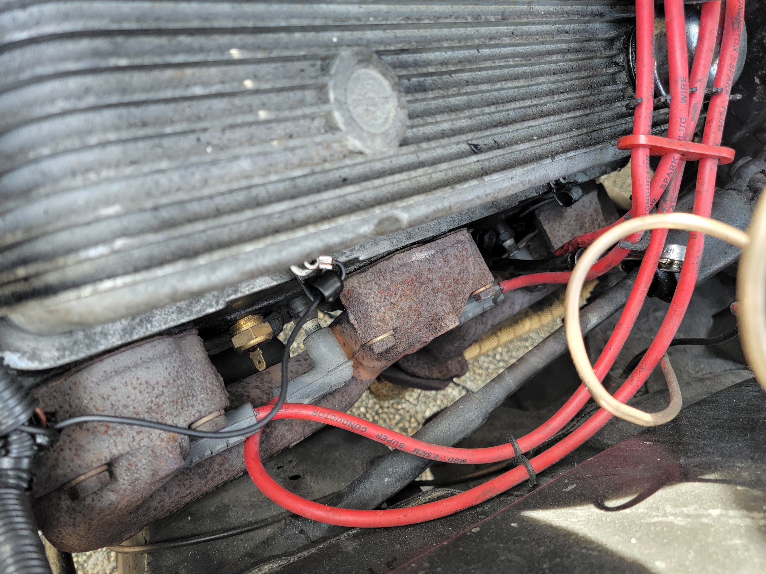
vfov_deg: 49.7
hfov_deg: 63.4
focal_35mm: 28
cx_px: 402
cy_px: 307
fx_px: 620
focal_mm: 6.7
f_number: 1.8
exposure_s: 1/119
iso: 200
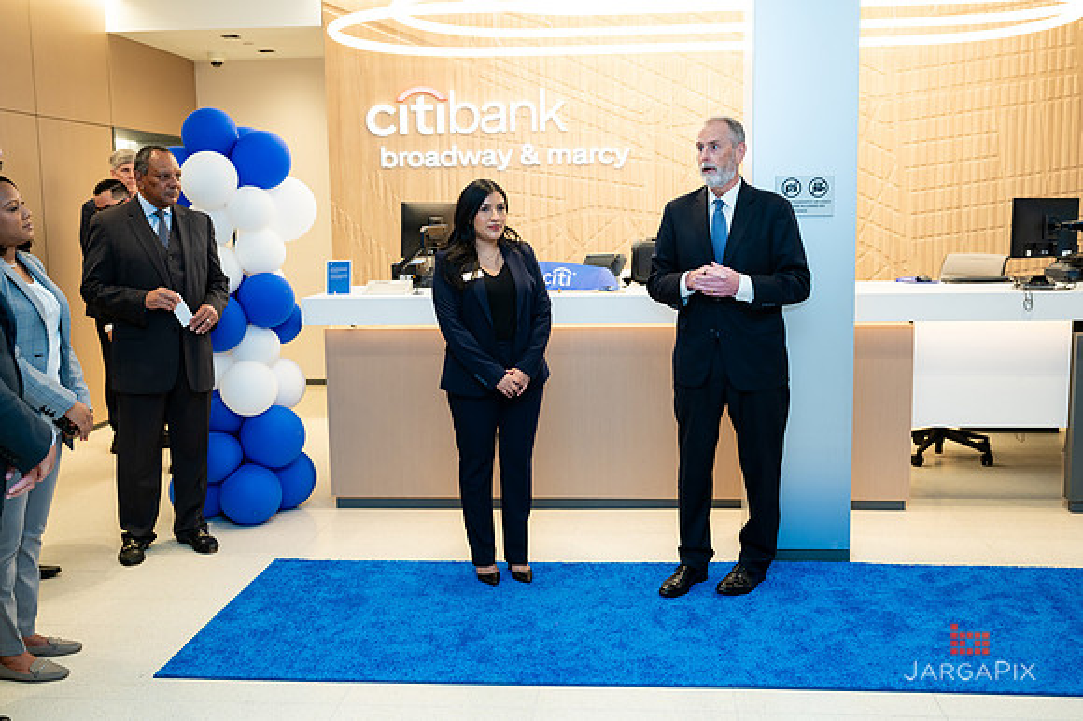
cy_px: 354
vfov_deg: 37.0
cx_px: 552
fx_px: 1078
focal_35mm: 36
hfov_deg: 53.3
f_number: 4
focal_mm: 35
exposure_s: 1/160
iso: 400
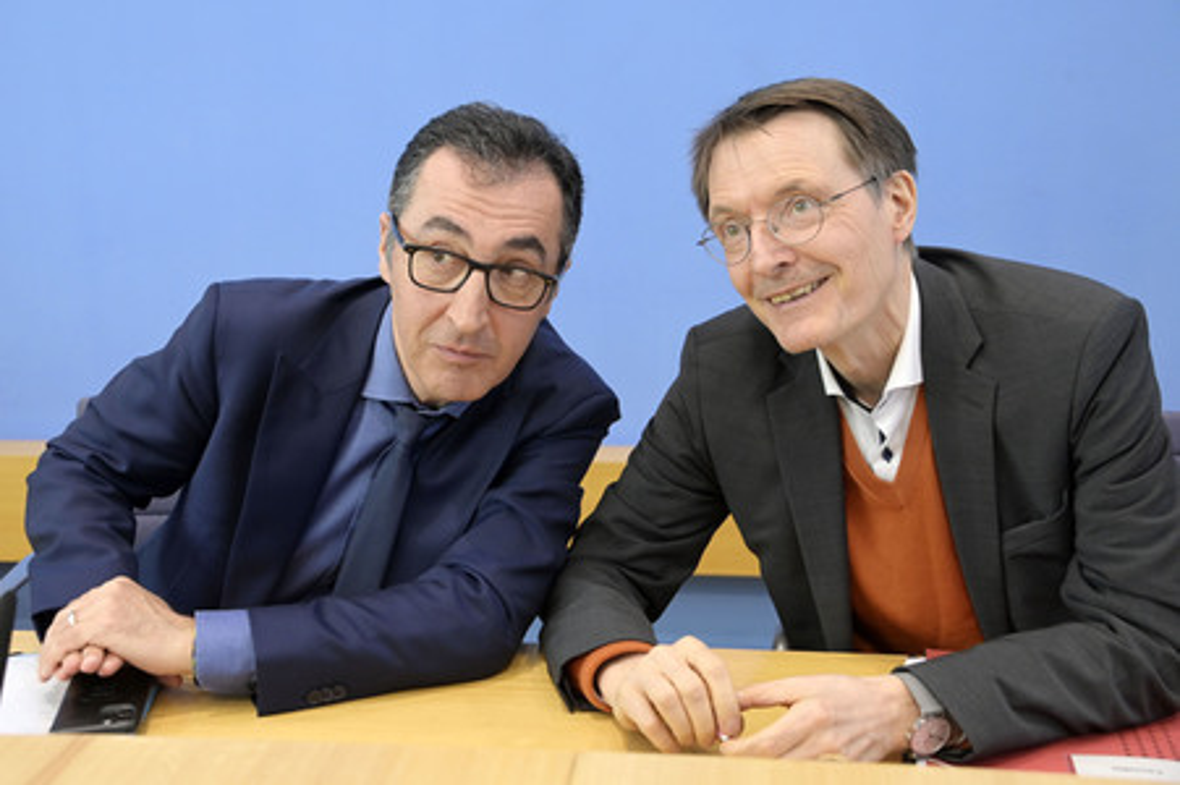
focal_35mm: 44
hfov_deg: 44.5
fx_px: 1441
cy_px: 392
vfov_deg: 30.5
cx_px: 590
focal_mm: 44
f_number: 5
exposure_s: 1/640
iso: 3200
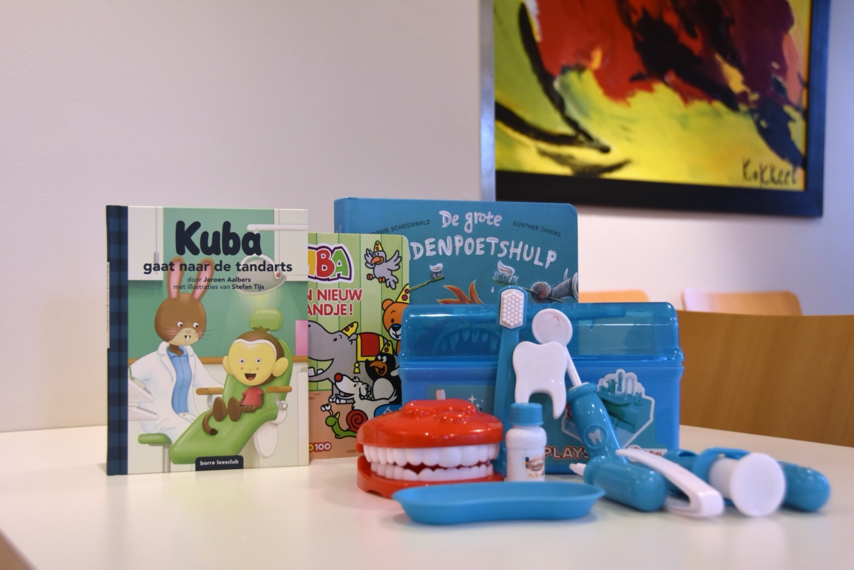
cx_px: 427
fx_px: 1032
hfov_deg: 45.0
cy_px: 285
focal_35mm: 44
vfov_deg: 30.8
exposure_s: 1/100
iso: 800
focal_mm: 29
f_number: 5
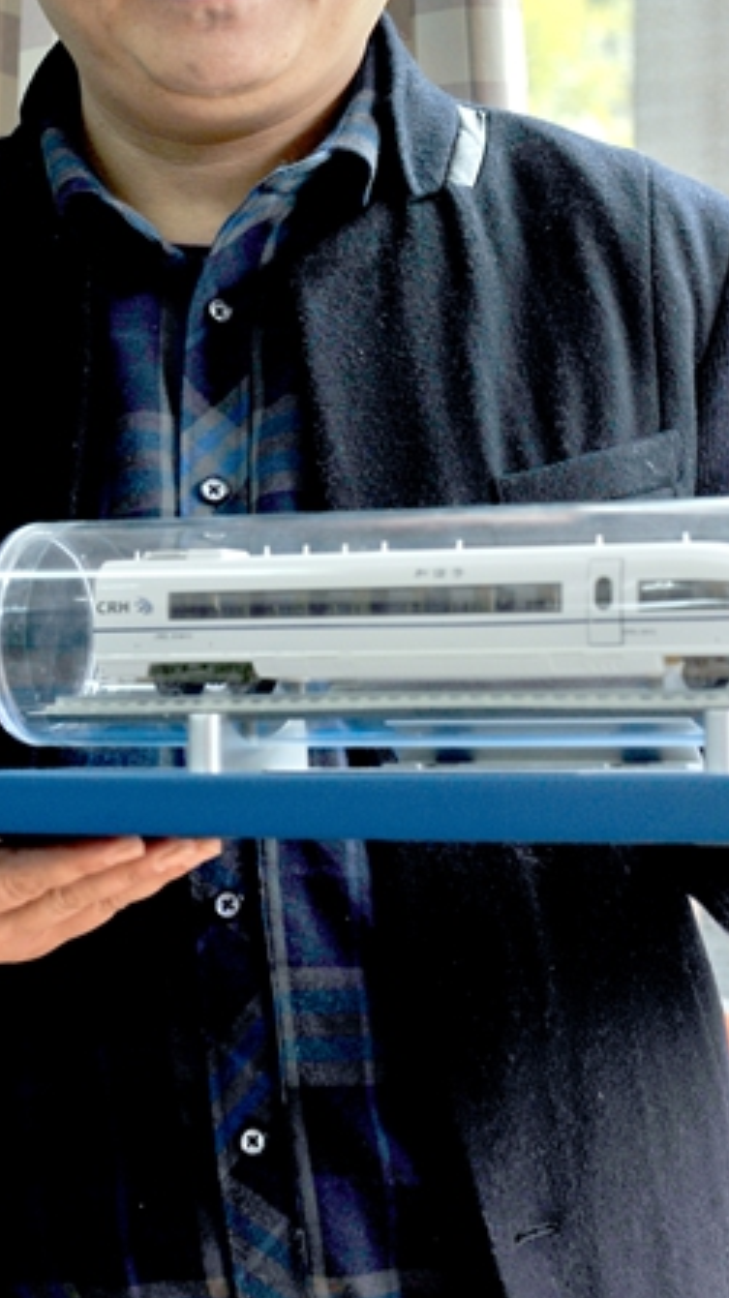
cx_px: 250
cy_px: 315
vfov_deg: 23.9
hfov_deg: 13.7
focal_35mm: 88
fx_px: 3028
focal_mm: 50
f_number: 5.6
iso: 320
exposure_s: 1/20
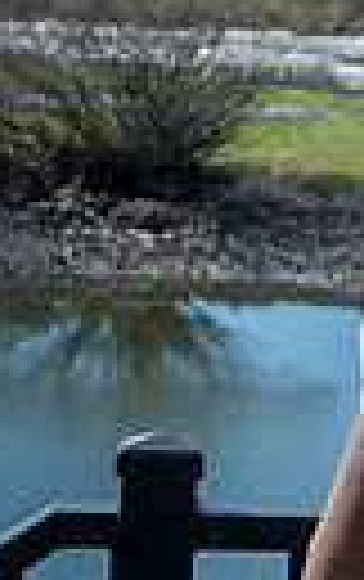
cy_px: -83
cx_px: 1276
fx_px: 4208
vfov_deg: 7.8
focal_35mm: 266
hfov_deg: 4.6
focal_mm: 58
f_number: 16
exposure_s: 1/320
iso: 400
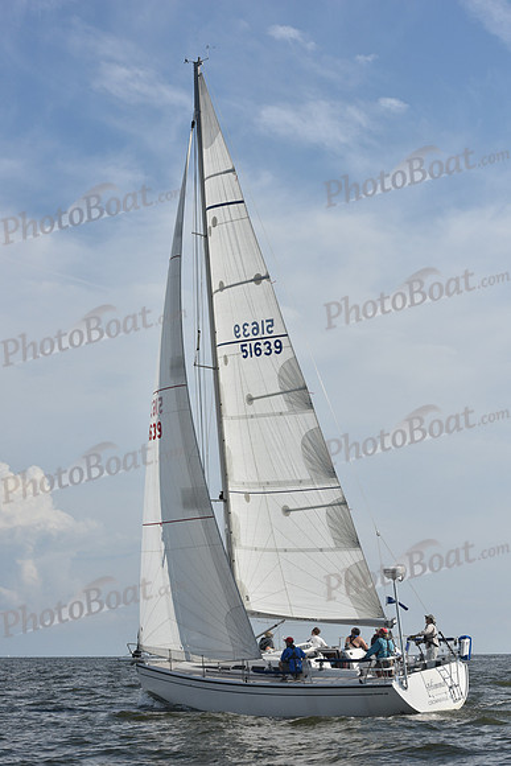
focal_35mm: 70
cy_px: 383
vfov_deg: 28.8
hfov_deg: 19.5
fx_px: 1489
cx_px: 256
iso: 250
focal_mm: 70
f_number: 11
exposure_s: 1/1000
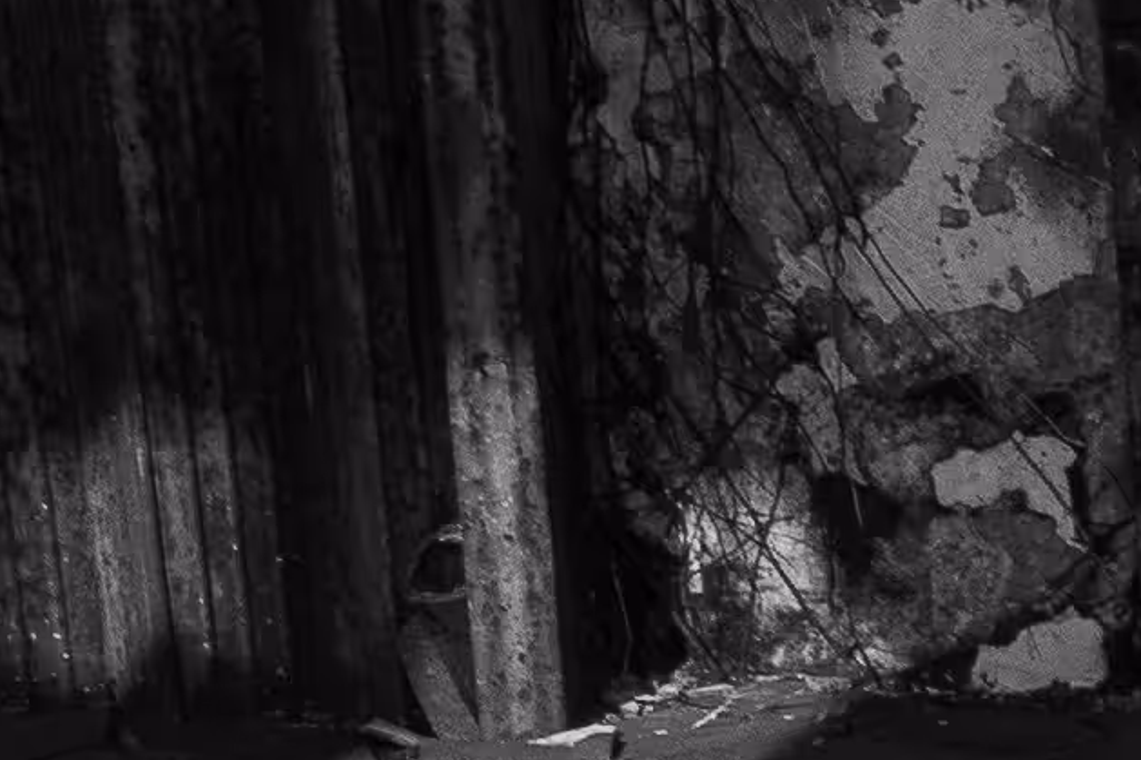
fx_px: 6939
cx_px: 4383
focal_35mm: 219
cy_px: 1206
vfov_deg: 6.2
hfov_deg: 7.2
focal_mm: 18.3
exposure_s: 1/250
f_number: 8
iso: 160
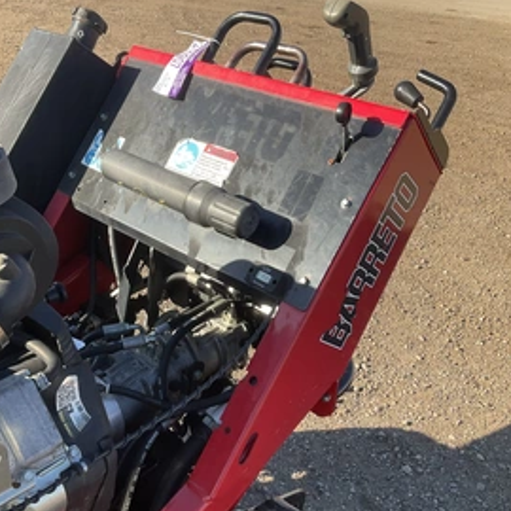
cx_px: 231
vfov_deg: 43.8
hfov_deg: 43.8
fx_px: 635
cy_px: 280
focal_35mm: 38
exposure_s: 1/383
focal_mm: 3
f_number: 1.8
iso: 25
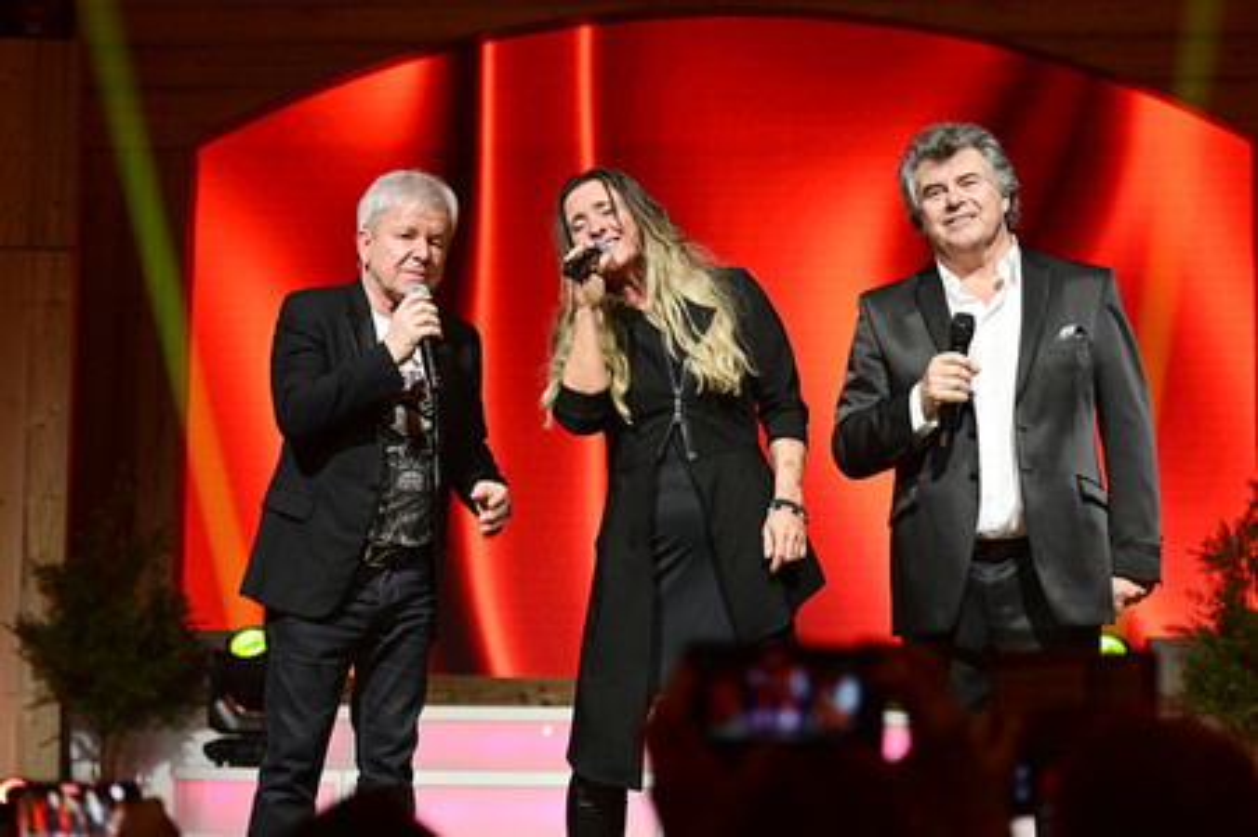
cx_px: 629
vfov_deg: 17.5
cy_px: 418
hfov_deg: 26.0
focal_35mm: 78
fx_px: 2724
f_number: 3.2
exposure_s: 1/250
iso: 1400
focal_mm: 78
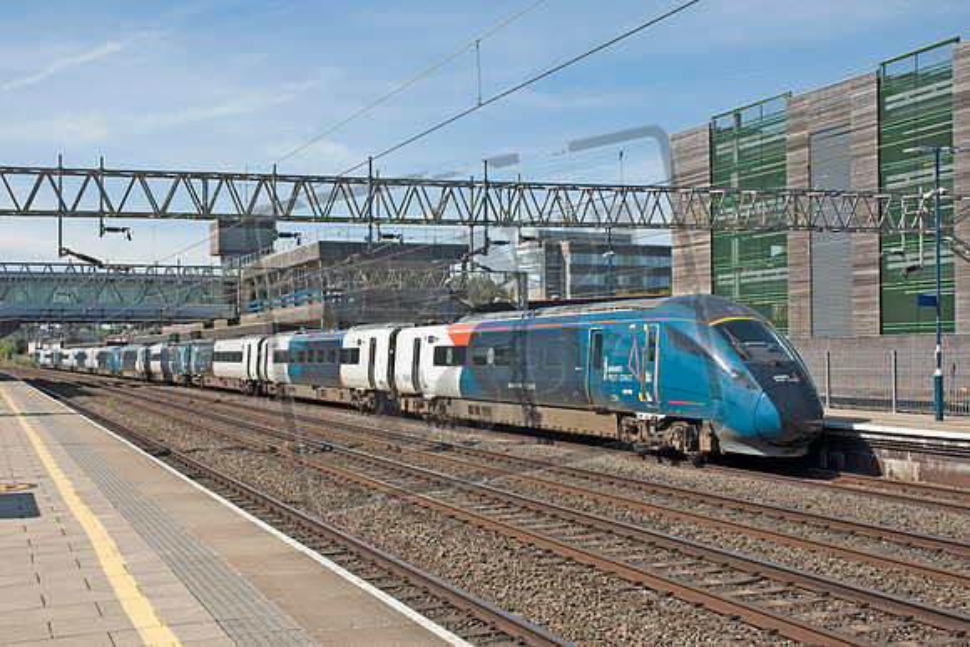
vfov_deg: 30.9
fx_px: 1172
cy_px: 324
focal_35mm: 44
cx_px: 485
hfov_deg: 45.0
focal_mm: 29
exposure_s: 1/250
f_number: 8
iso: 200
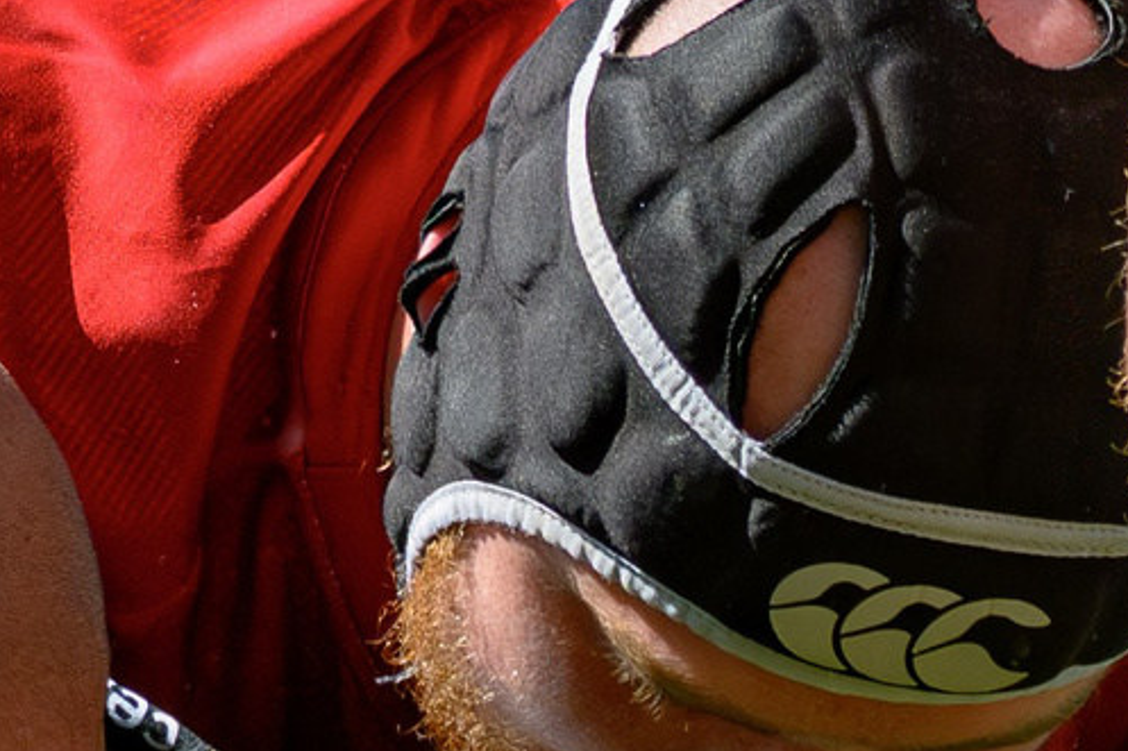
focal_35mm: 1079
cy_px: 528
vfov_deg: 1.3
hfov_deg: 1.9
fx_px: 33796
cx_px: 152
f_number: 4
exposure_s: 1/3200
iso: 400
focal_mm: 140
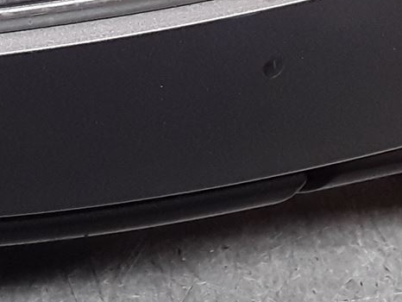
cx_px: -7
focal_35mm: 123
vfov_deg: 11.3
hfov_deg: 15.7
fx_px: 1429
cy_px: -231
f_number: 1.9
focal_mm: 2.91
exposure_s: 1/122
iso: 100
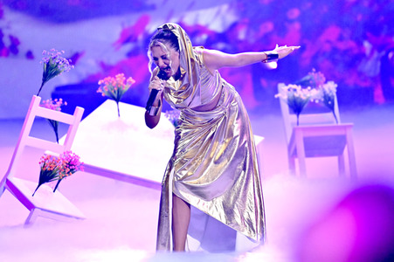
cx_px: 197
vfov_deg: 3.4
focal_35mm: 400
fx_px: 4374
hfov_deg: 5.2
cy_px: 131
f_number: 4.5
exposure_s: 1/640
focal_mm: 400
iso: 5000
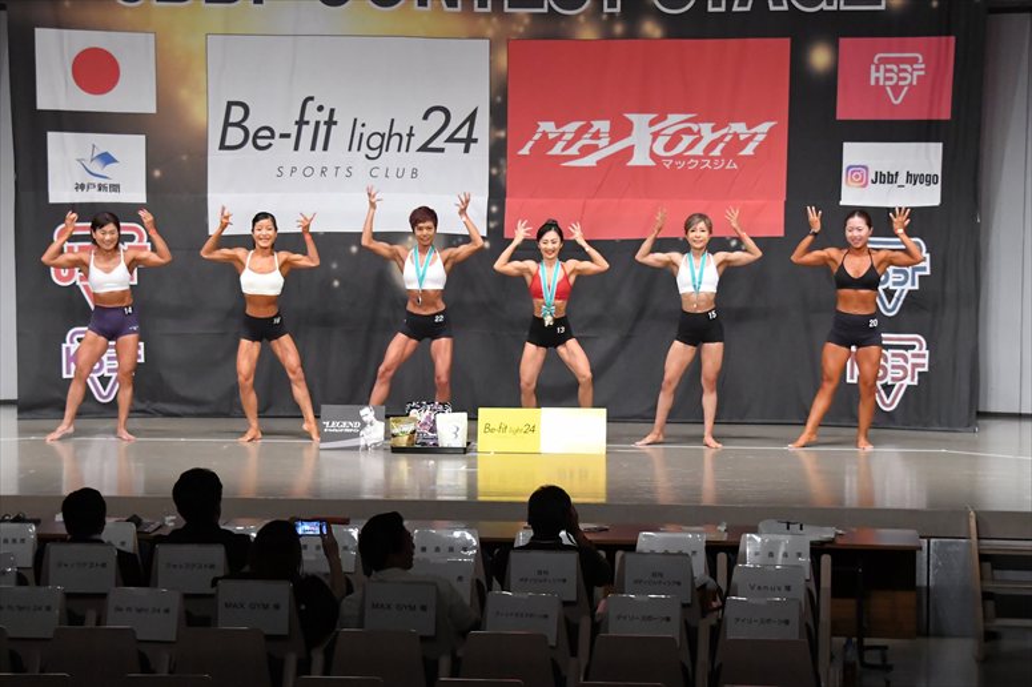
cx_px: 516
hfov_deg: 21.9
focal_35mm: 93
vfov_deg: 14.7
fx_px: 2665
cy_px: 344
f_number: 5.6
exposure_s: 1/400
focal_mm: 62
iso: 6400
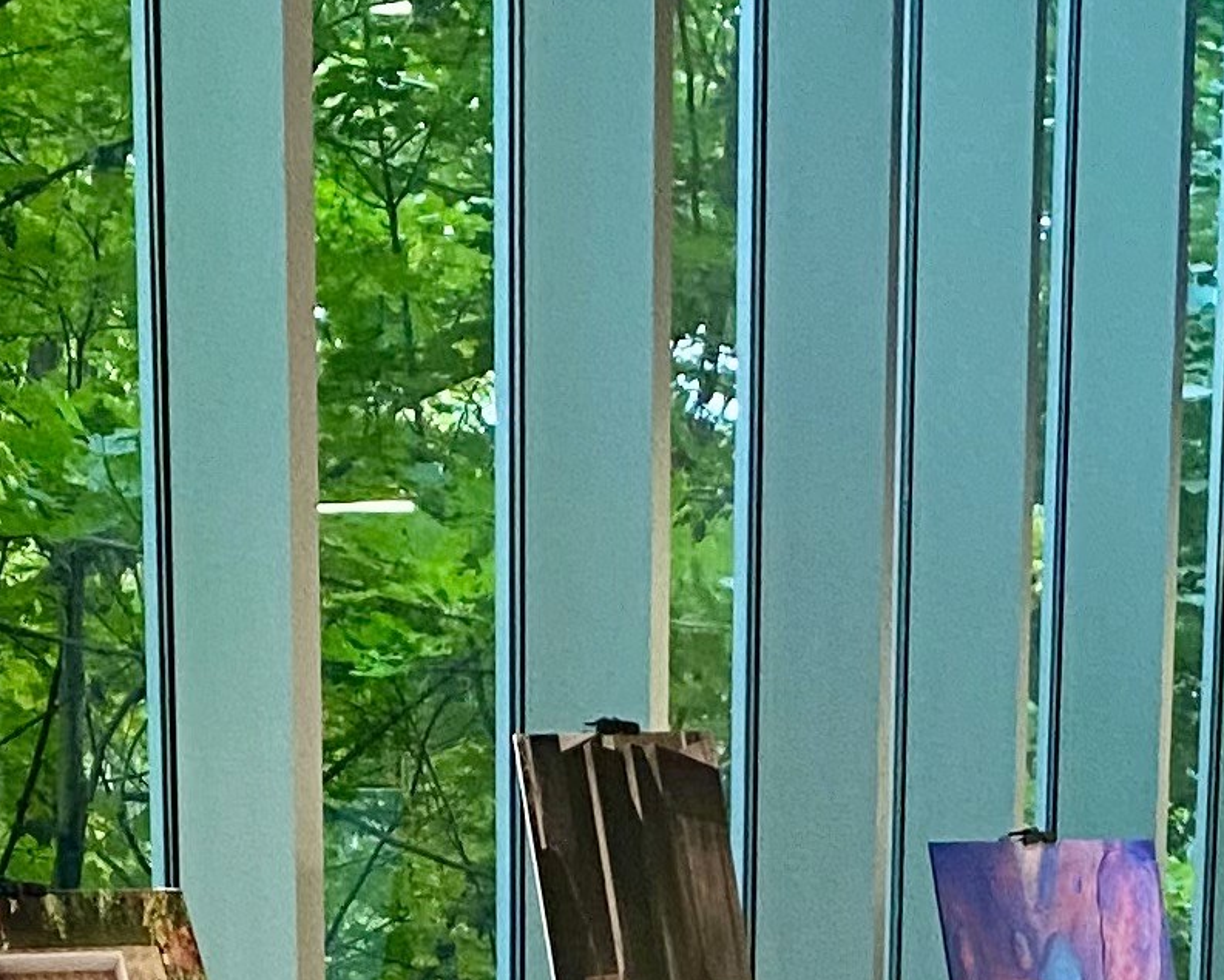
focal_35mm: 129
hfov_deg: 14.9
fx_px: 4675
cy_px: 2233
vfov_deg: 10.5
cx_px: 407
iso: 320
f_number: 1.8
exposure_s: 1/60
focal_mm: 4.25
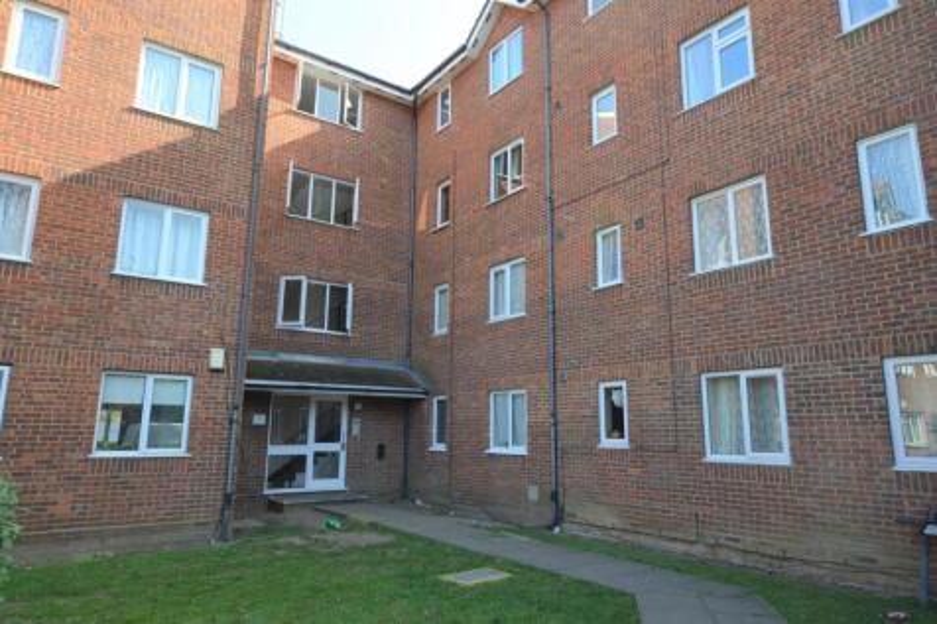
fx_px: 624
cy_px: 312
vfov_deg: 53.1
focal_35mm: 24
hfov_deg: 73.8
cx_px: 468
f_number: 6.3
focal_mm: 16
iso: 200
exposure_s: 1/160
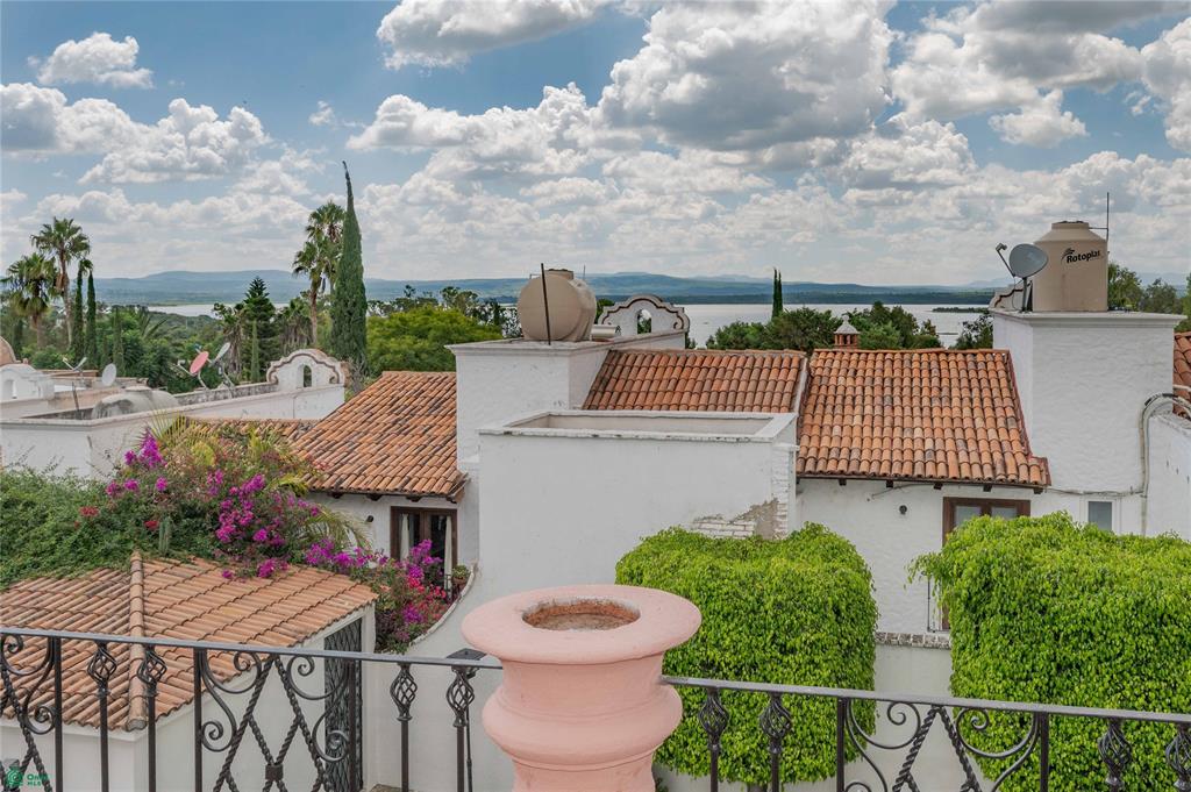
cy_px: 396
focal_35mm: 30
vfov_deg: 43.5
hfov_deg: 62.0
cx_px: 596
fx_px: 992
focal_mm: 30
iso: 400
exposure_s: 1/250
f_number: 20
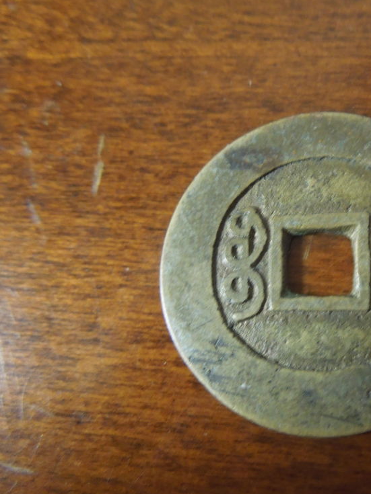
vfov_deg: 54.0
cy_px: 250
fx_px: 486
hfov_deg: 39.9
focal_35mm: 34
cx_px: 304
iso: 560
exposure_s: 1/8
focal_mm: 4.5
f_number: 3.3
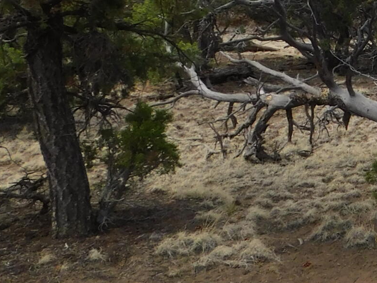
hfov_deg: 18.5
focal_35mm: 88
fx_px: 958
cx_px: 631
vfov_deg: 15.7
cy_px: -113
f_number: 3
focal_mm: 4
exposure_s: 1/1000
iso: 125
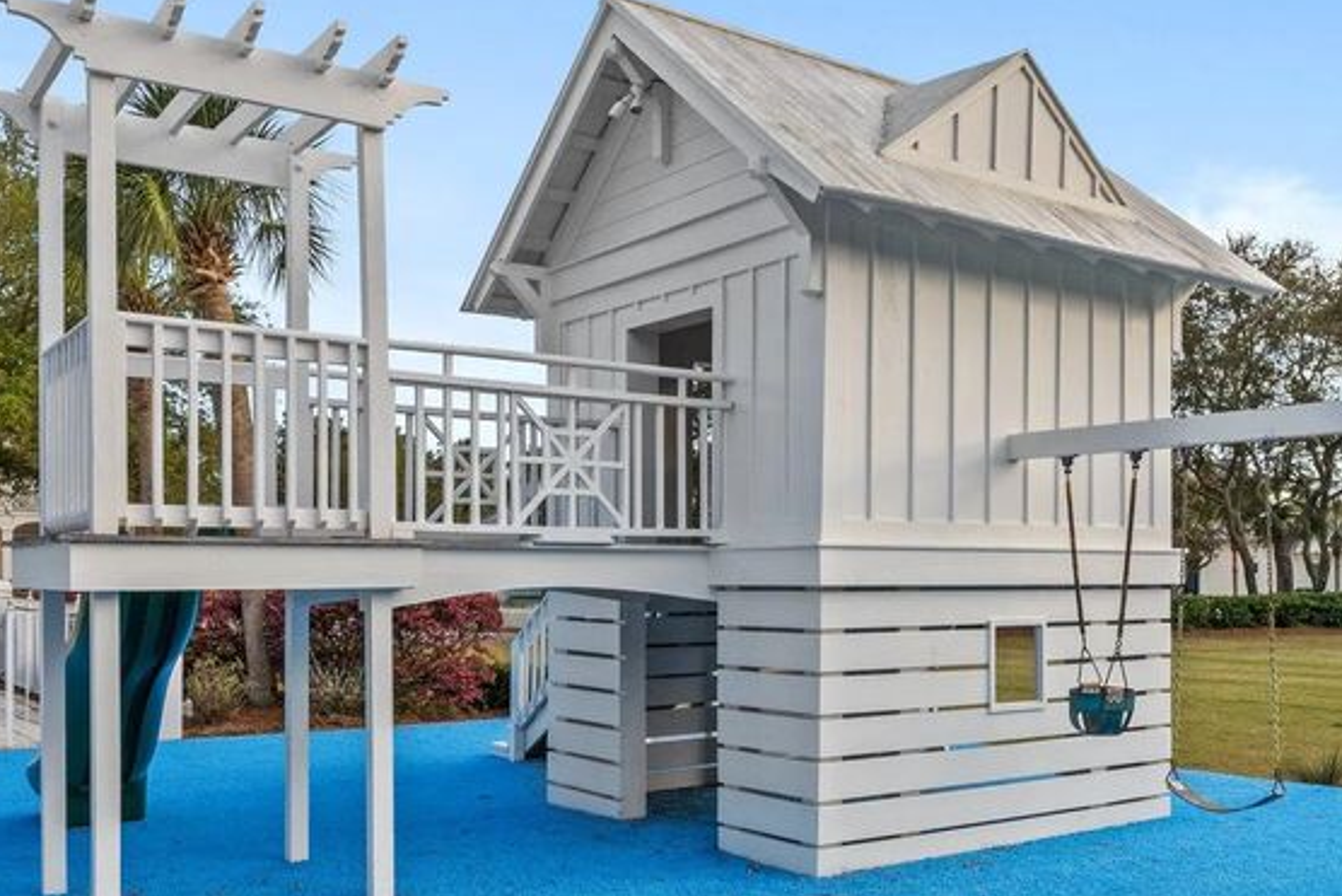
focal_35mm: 35
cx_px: 804
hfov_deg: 53.8
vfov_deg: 37.3
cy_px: 603
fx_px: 1312
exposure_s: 1/125
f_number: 13
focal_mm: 19.1
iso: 400
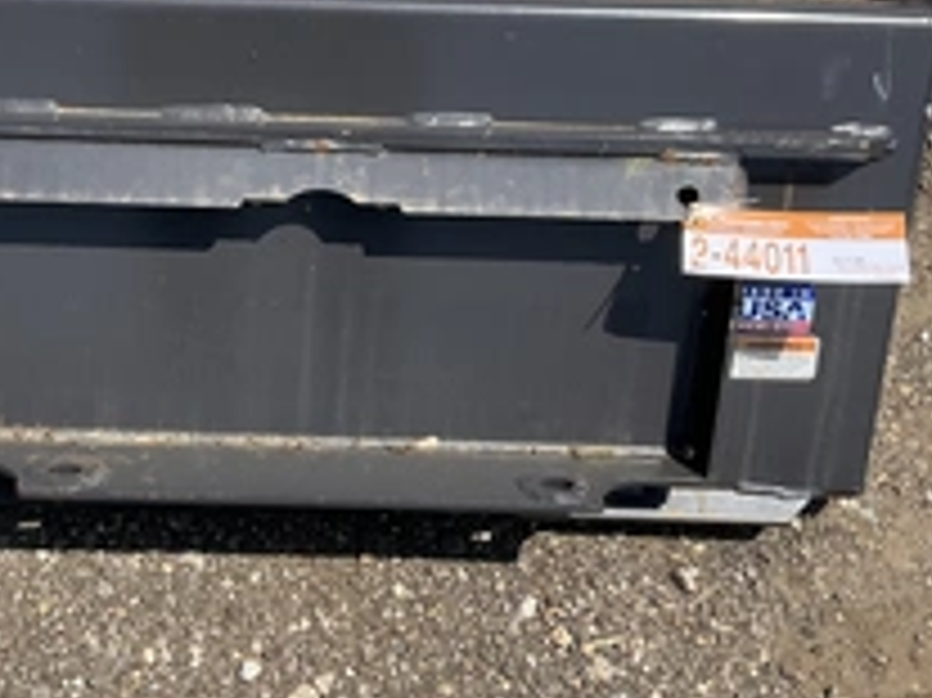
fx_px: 1507
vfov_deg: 26.0
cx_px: 275
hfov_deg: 33.9
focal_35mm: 56
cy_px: 284
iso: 25
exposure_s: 1/1451
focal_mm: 3
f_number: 1.8
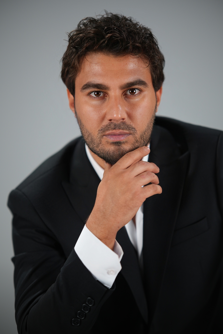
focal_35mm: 85
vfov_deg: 23.9
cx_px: 112
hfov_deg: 16.1
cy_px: 167
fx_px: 789
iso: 160
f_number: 1.4
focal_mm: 85
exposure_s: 1/500
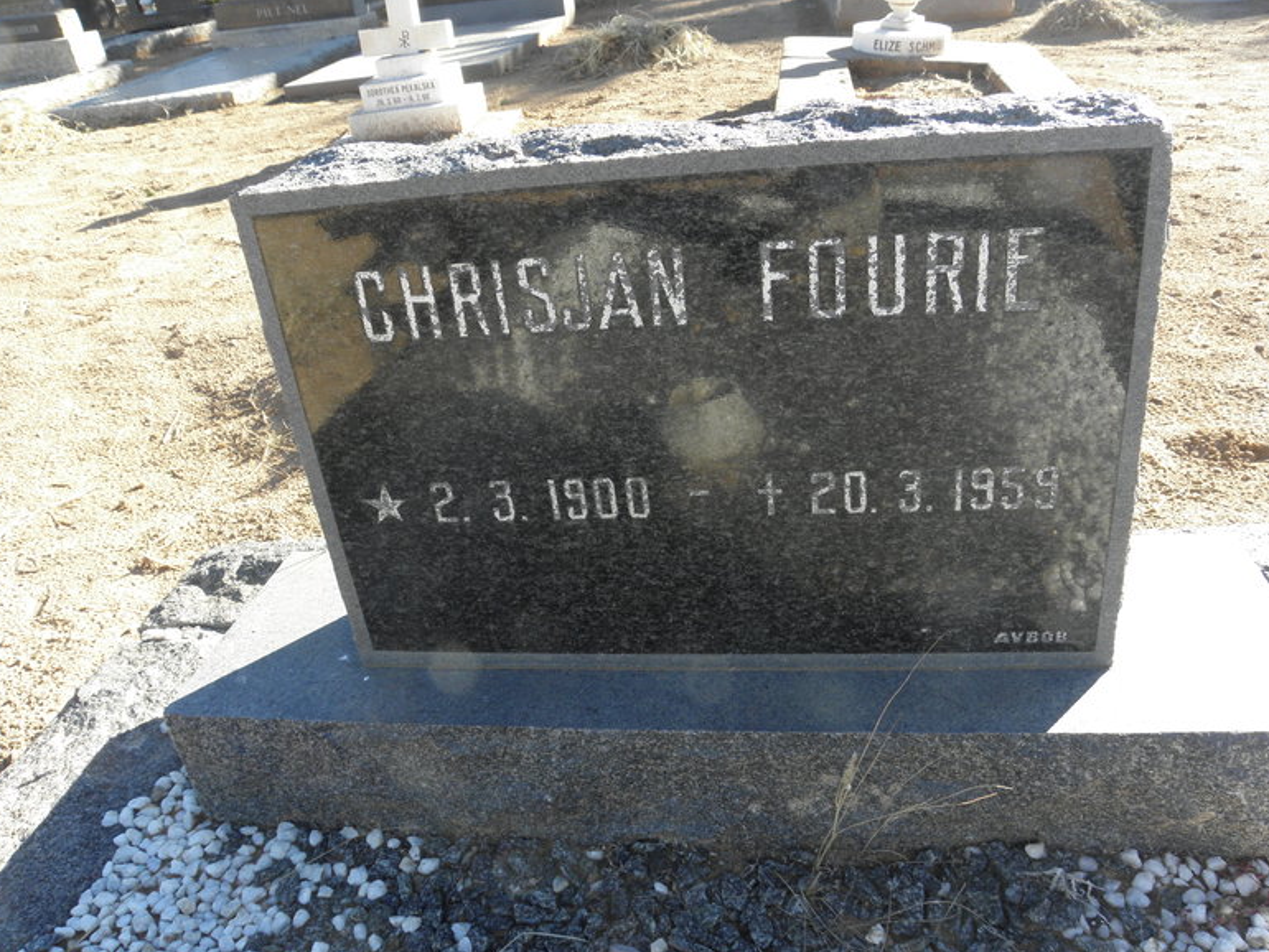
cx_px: 634
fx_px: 990
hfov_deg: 65.3
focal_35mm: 27
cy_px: 489
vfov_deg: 51.4
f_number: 5
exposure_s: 1/60
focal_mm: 4.6
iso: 64
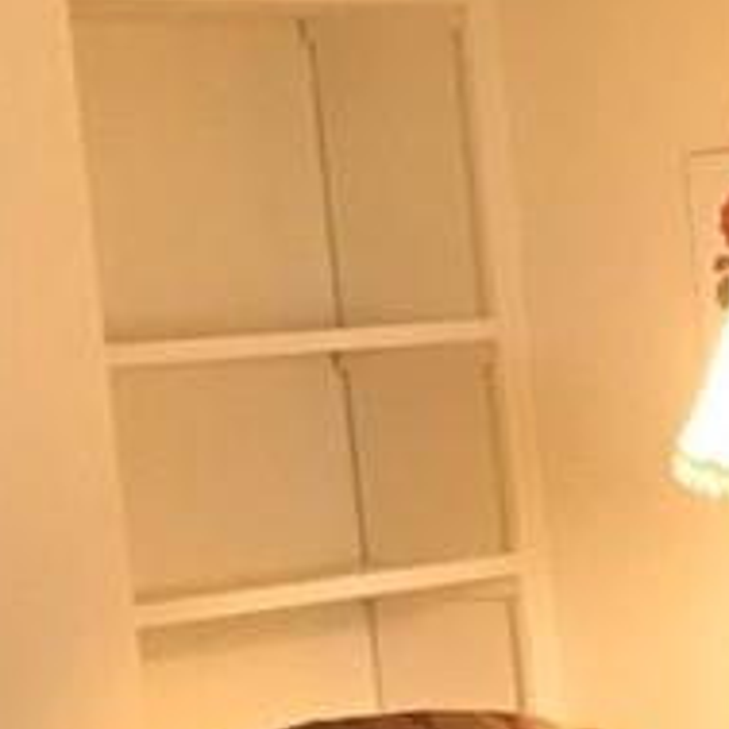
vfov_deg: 8.0
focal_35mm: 209
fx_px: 4980
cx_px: 1153
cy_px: 1470
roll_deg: +3.8
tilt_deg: -14.0
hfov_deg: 8.2
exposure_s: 1/15
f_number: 1.8
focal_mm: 3.99
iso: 64
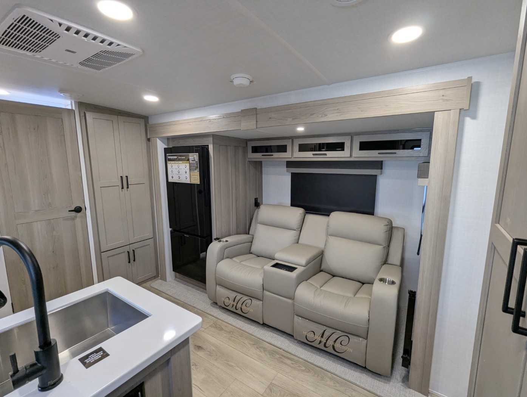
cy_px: 198
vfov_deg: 78.2
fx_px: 244
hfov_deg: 94.4
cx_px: 264
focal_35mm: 16
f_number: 2.2
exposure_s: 1/47.6
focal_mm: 2.35
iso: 107
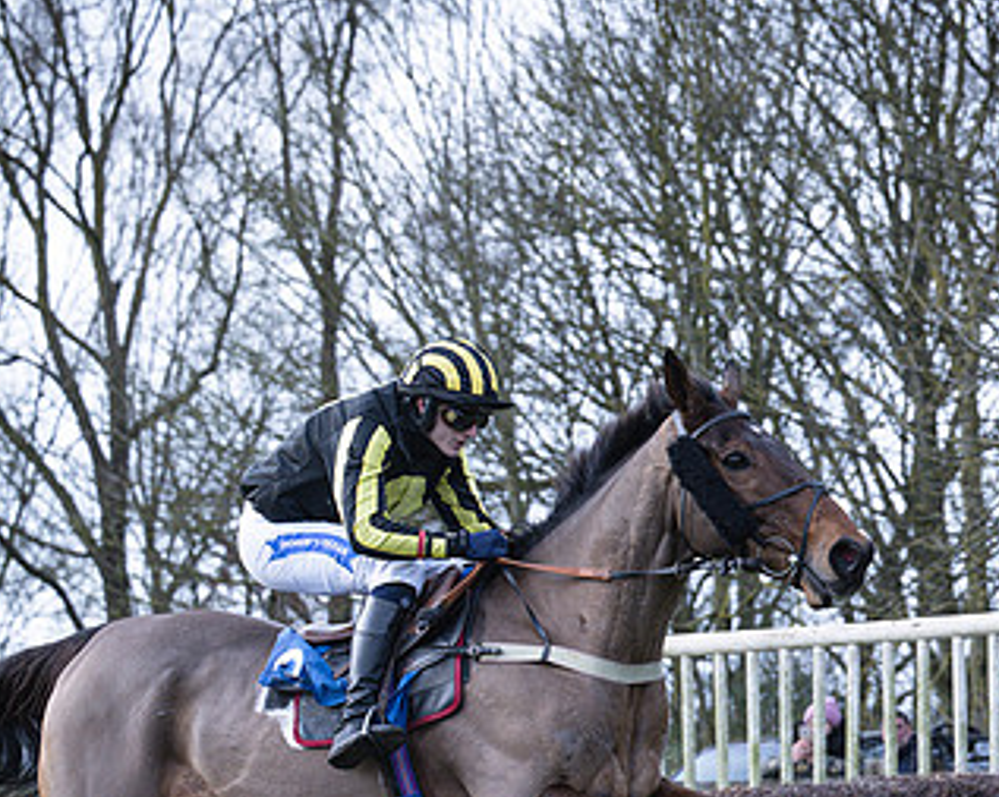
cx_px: 762
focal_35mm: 140
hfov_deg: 13.7
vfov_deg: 11.0
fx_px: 4135
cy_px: 646
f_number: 4
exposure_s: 1/1250
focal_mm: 70
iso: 800
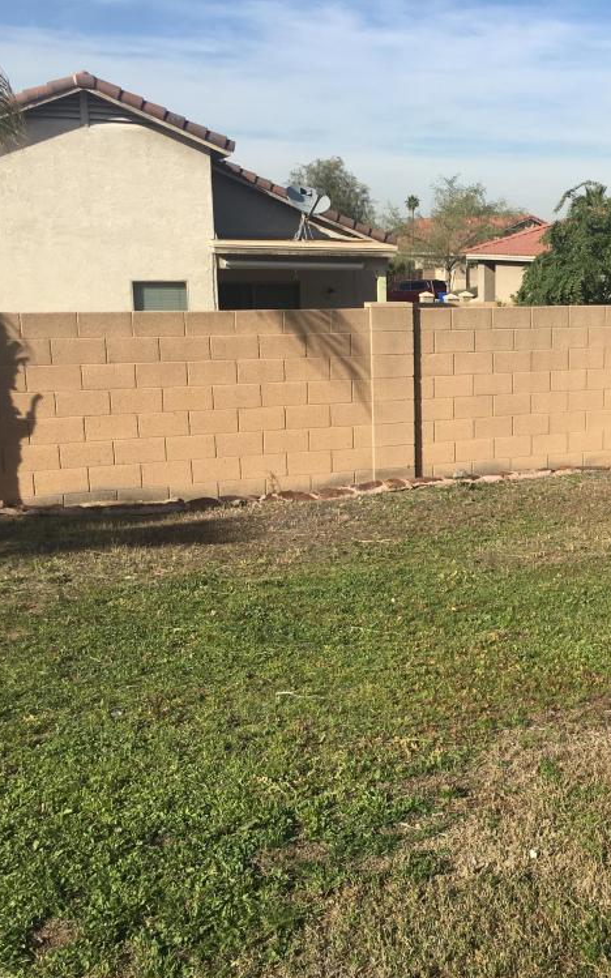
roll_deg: -0.7
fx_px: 1119
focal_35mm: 42
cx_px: 560
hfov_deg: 29.2
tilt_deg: -12.9
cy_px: 500
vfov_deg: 47.2
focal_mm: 4.15
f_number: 2.2
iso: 25
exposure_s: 1/1972
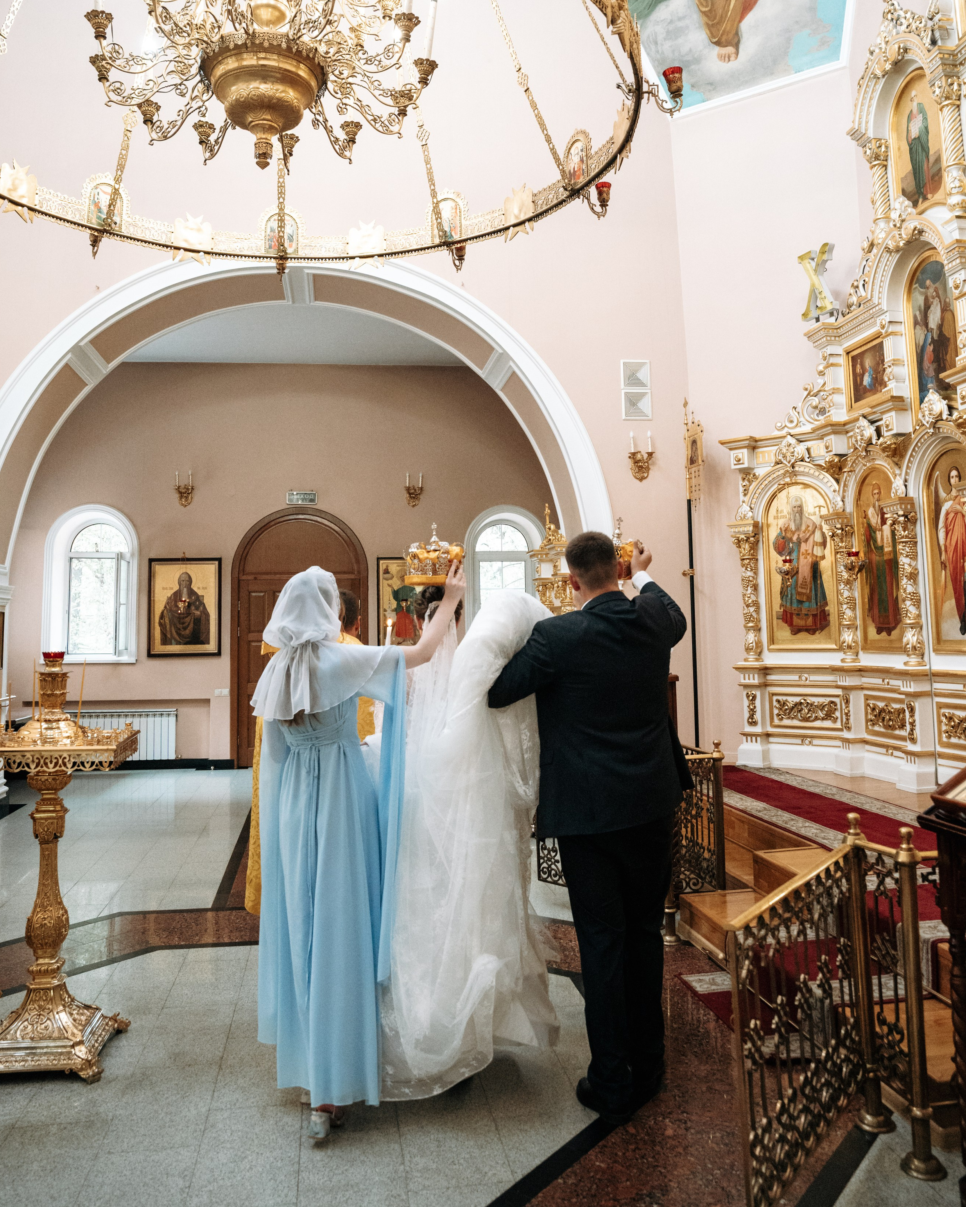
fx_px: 1001
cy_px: 488
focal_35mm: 28
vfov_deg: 61.7
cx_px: 496
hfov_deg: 51.5
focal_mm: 24
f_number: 4
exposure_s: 1/200
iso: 8000
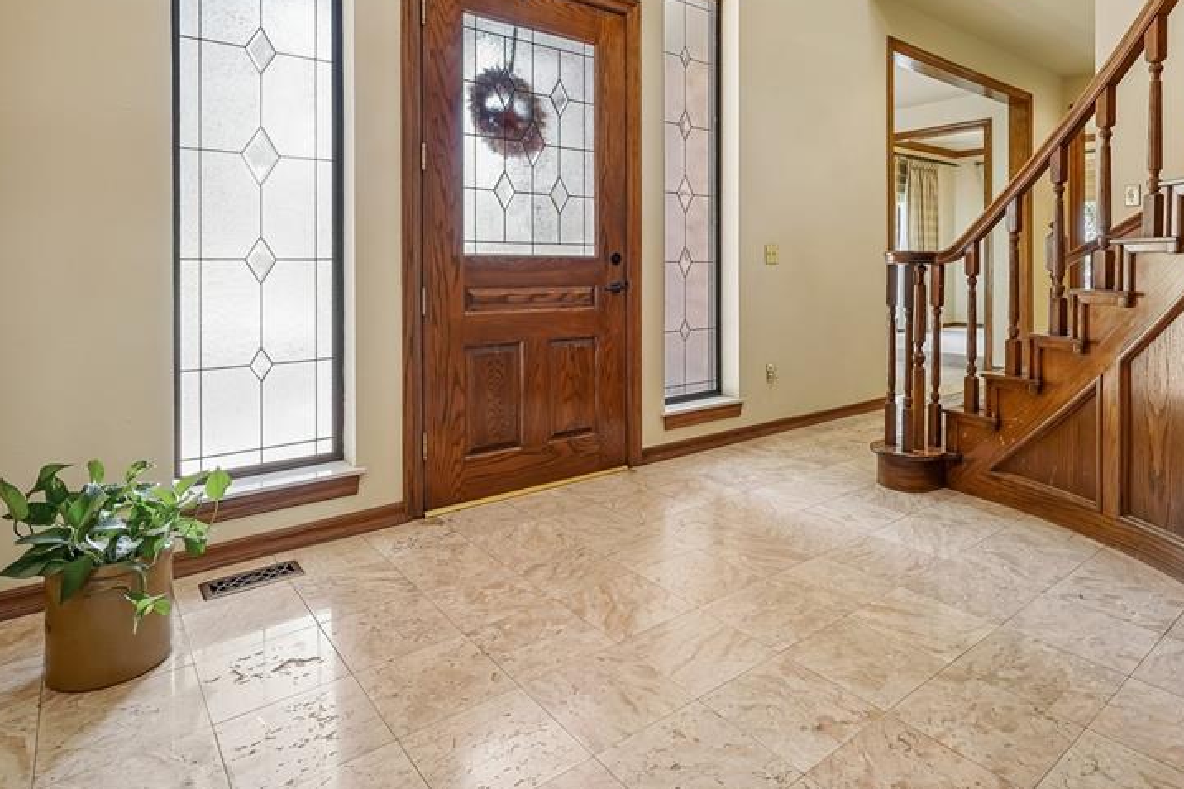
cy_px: 280
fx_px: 658
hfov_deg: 83.9
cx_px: 619
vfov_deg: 60.8
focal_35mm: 20
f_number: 8
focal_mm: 14
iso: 400
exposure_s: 1/15
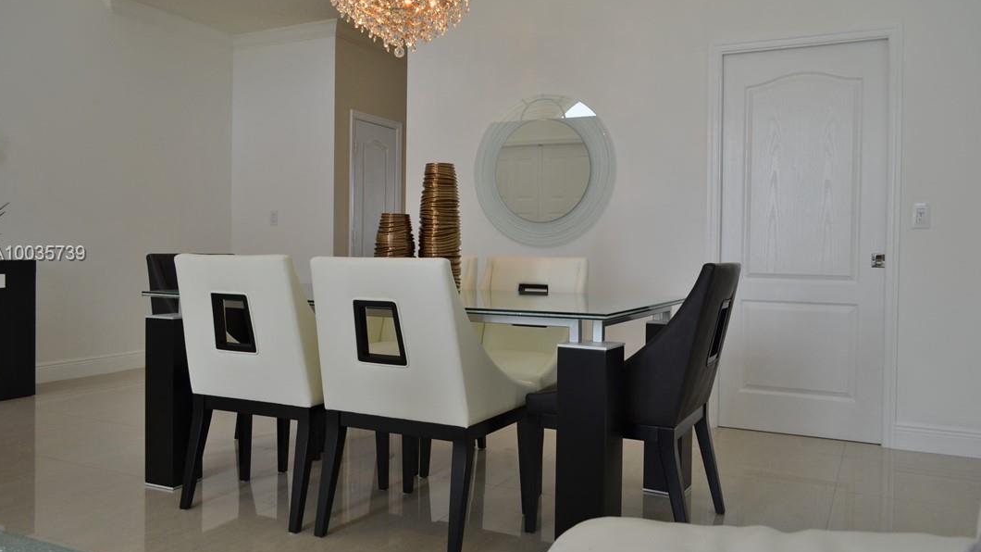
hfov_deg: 66.1
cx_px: 493
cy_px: 254
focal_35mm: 29
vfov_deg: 40.1
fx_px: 754
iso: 400
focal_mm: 18
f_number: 5
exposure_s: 1/100
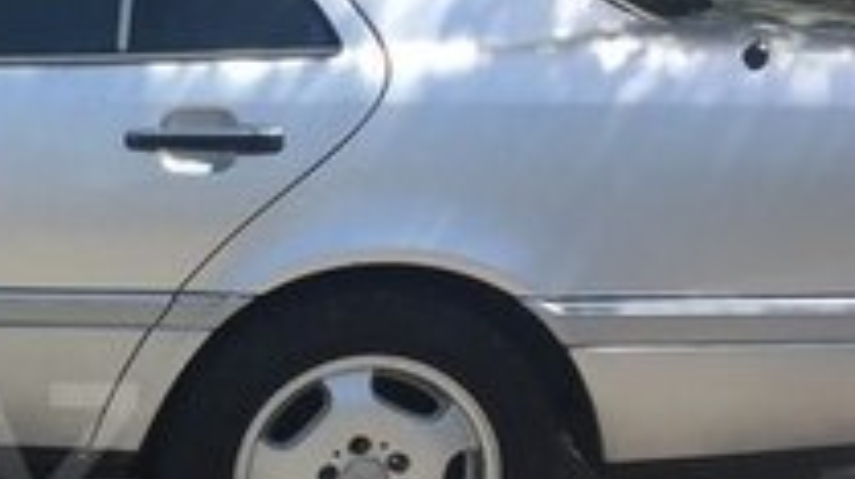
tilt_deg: -16.8
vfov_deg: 12.0
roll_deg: -4.5
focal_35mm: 100
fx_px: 2265
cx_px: -278
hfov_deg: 19.6
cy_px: 444
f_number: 2.2
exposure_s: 1/1099
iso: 32
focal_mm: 4.15
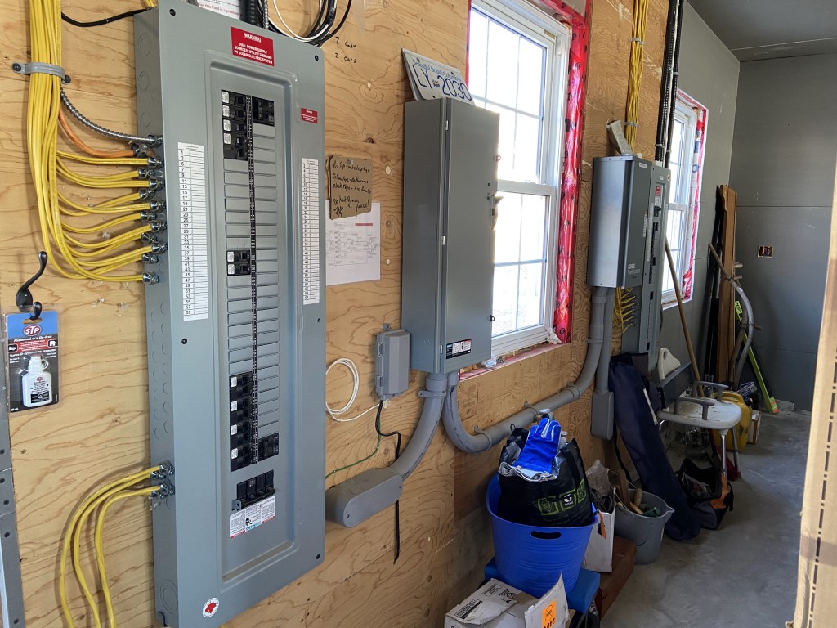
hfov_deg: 67.3
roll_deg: -1.9
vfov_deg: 53.1
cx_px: 418
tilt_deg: -5.8
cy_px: 314
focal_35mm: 26
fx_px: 629
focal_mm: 4.25
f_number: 1.8
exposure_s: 1/60
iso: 200
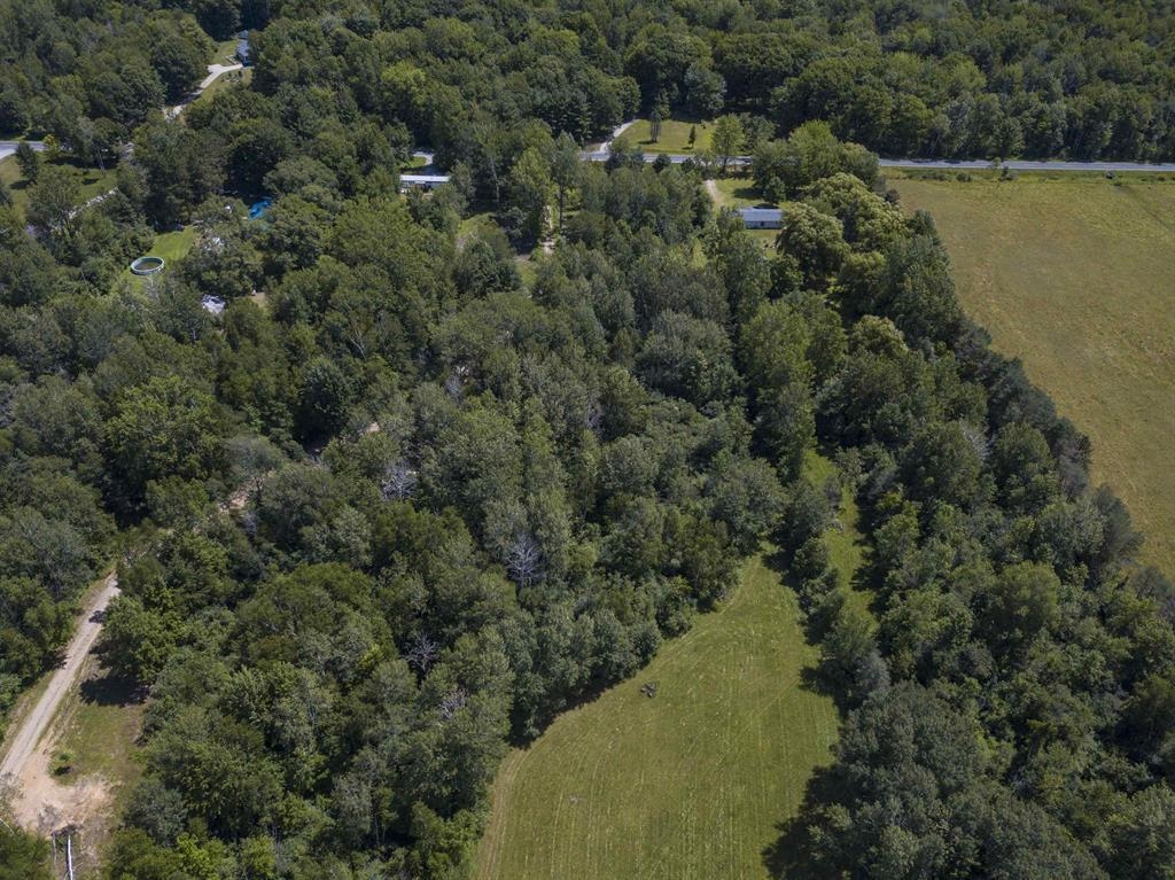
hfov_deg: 67.3
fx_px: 882
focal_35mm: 26
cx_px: 588
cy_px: 440
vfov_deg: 53.0
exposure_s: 1/1500
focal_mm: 4.73
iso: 100
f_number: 2.2
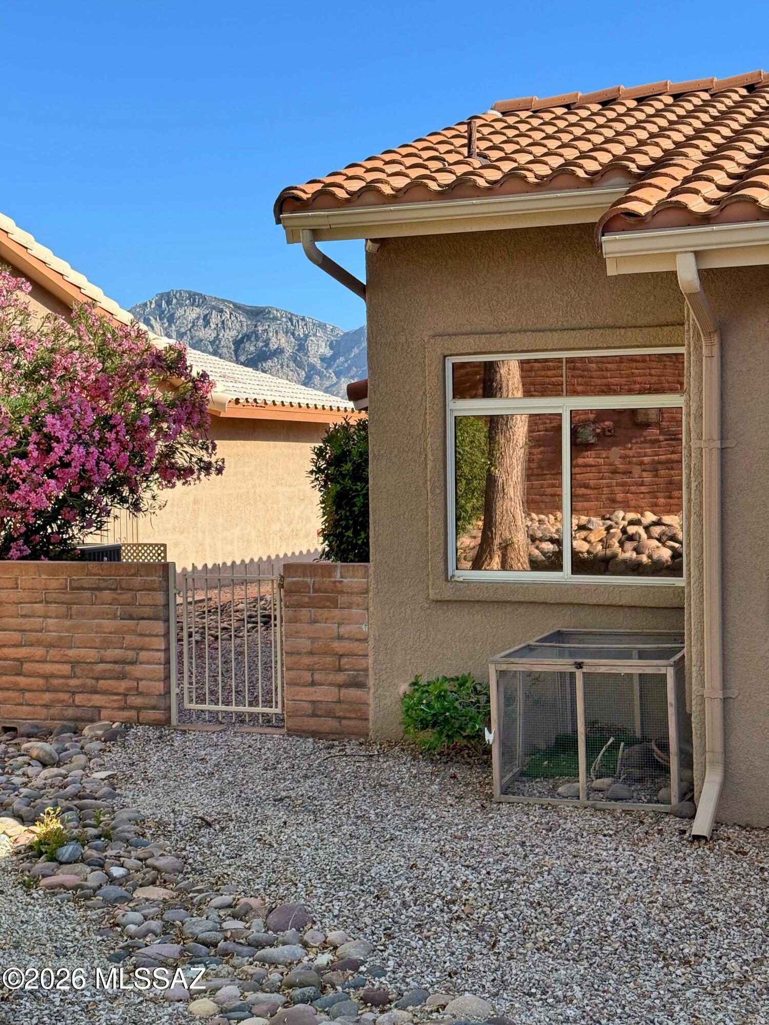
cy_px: 512
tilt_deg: -1.2
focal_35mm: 48
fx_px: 1421
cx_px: 384
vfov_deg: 39.7
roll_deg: +0.8
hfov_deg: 30.3
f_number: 1.78
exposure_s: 1/3534
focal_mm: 6.76
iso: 100
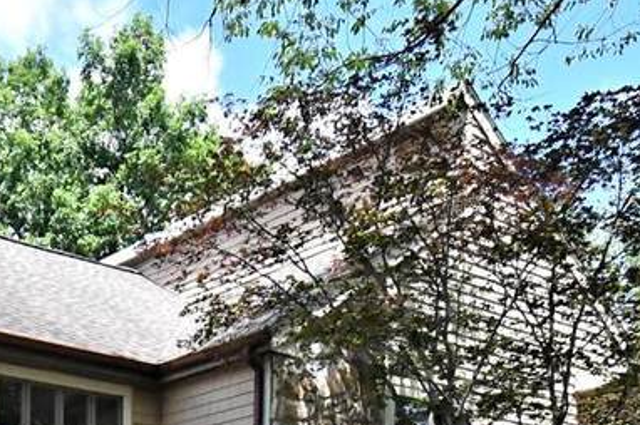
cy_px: 628
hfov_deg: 32.8
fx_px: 1012
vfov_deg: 20.5
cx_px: 35
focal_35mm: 57
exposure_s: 1/8000
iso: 4000
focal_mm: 11.5
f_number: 5.6
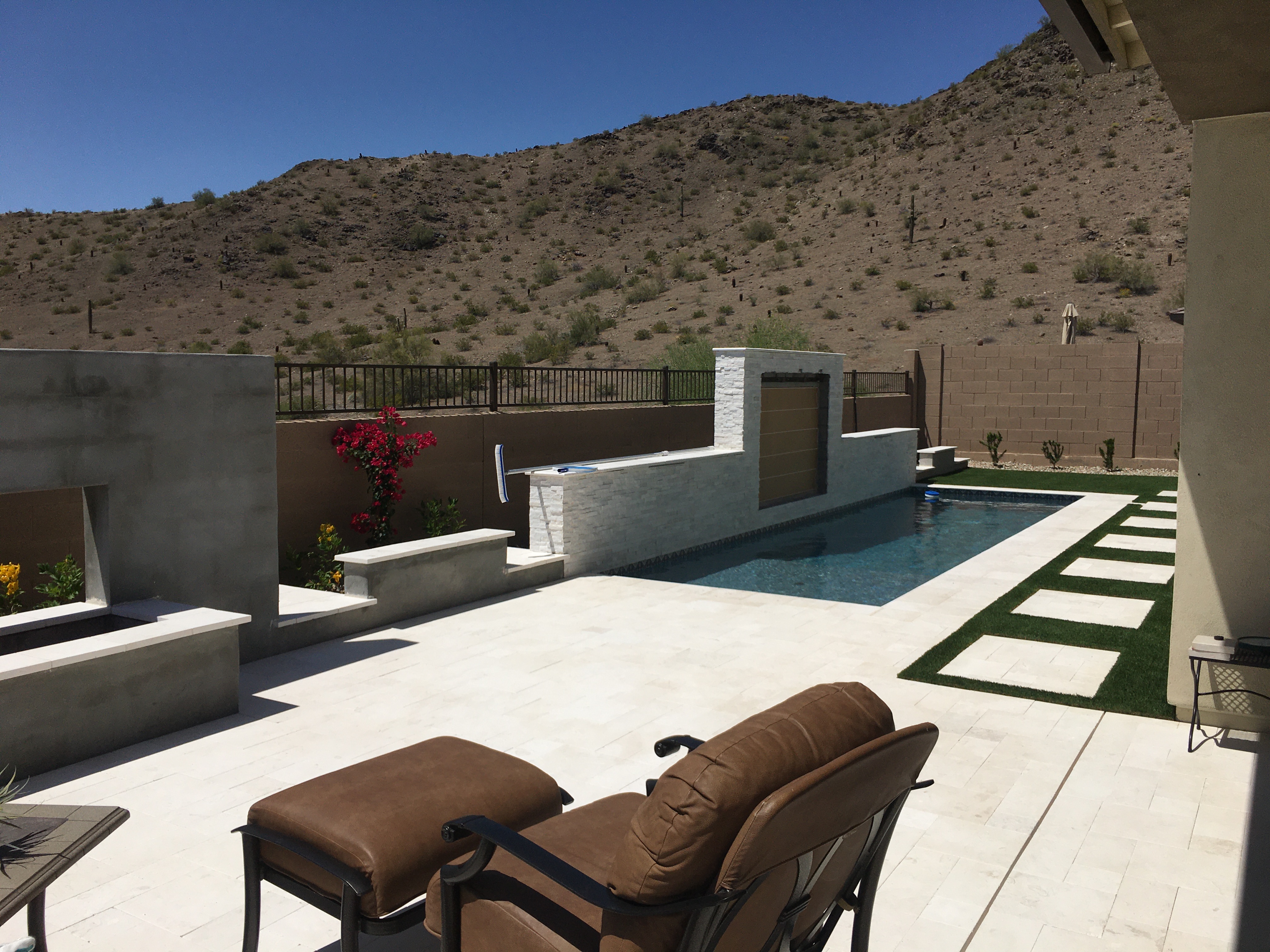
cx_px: 635
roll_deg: -1.0
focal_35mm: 29
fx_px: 1064
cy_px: 476
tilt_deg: -6.3
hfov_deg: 61.7
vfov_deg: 48.2
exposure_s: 1/5495
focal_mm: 4.15
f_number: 2.2
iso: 25
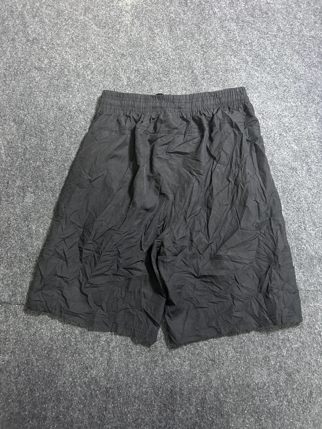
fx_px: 322
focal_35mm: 26
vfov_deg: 67.3
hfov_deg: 53.1
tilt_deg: -54.7
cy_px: 214
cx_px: 161
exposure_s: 1/33
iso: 500
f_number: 1.5
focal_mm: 5.7
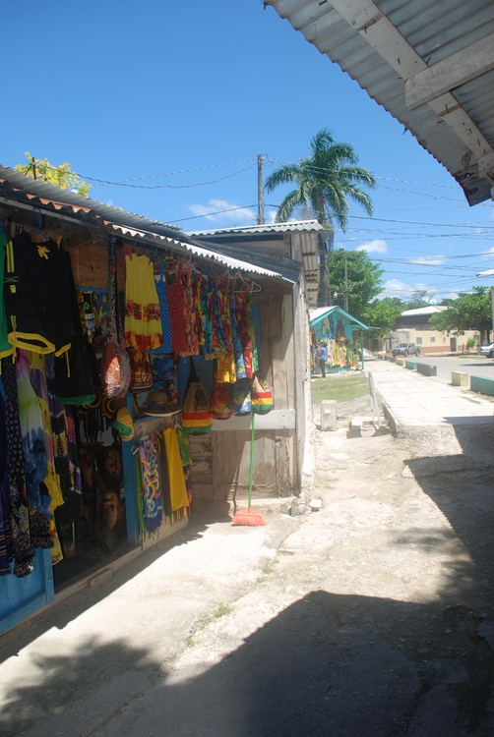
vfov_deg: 67.3
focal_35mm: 27
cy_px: 368
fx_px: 554
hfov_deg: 48.0
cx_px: 247
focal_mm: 18
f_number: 5.6
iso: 100
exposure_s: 1/200
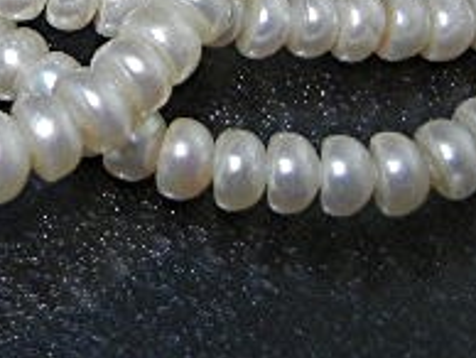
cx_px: 76
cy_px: -150
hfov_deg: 17.4
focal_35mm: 112
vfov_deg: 12.7
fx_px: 1542
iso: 414
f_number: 7.2
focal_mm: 6.2
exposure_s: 1/30
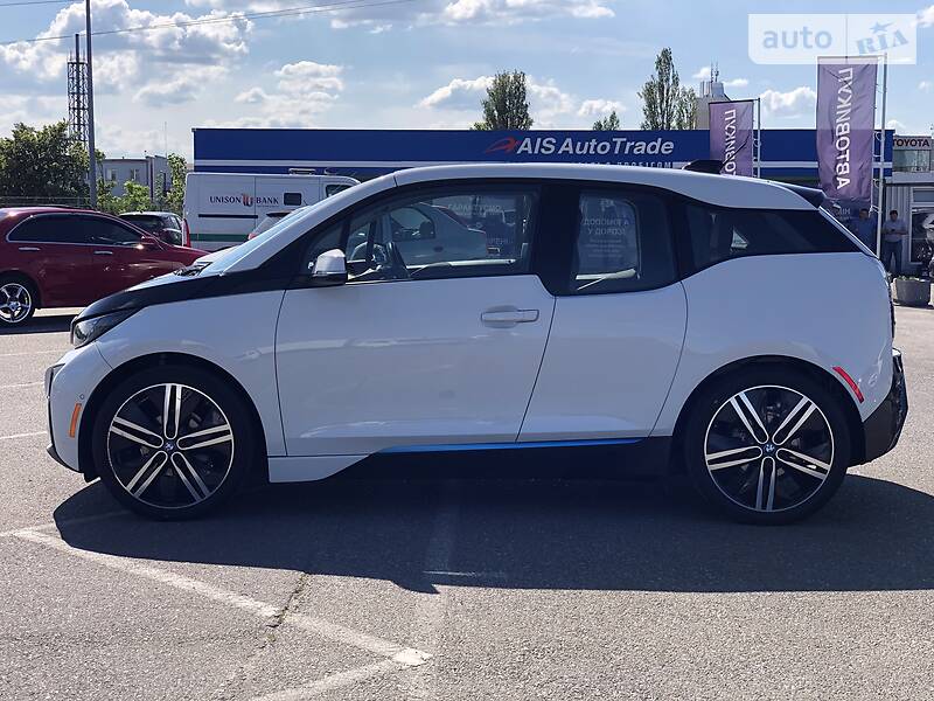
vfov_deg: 28.0
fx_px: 1403
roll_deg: -0.3
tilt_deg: -6.3
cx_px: 467
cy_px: 350
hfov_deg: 36.8
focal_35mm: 52
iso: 16
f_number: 2.4
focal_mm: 6
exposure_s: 1/1021
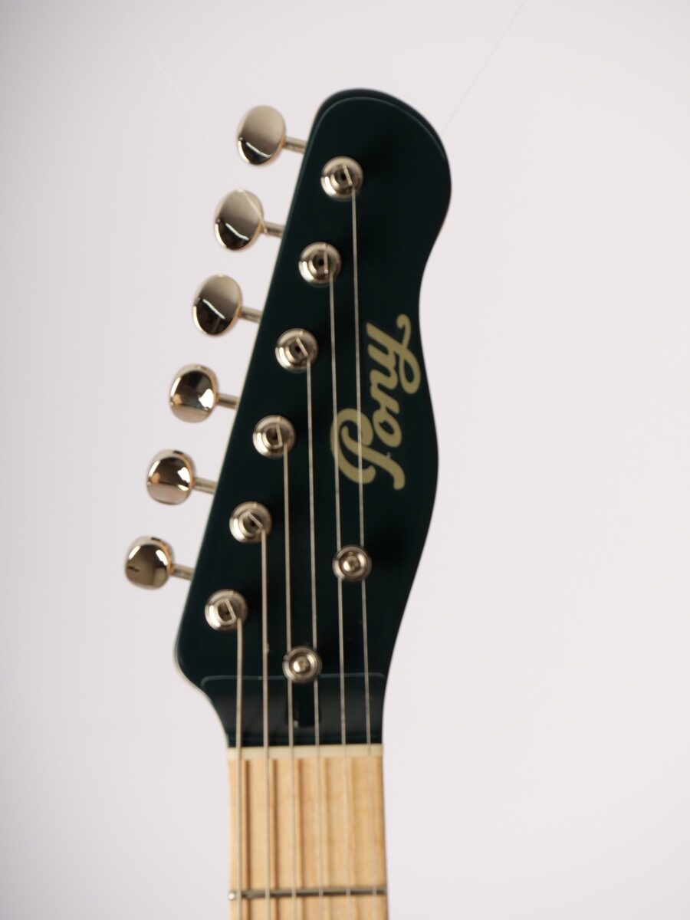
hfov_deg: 5.3
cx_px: 345
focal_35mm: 280
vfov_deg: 7.1
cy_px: 460
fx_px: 7442
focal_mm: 140
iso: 200
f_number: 7.1
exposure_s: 1/200
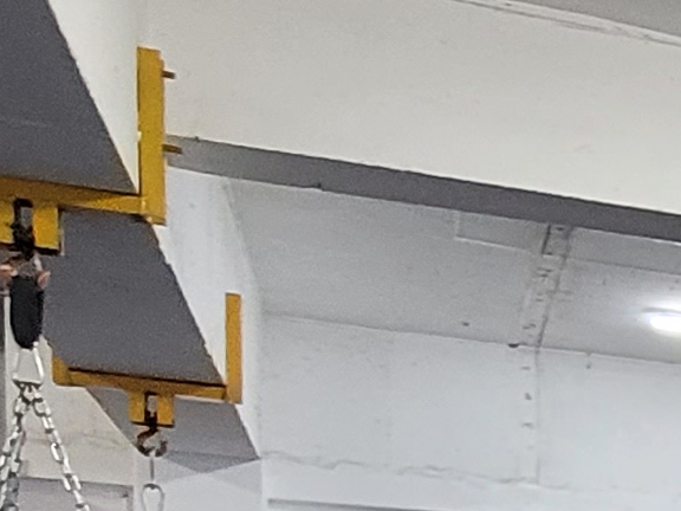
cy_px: 901
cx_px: 1672
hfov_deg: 14.1
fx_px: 1790
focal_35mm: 91
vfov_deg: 14.4
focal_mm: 2.2
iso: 320
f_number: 2.2
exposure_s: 1/60
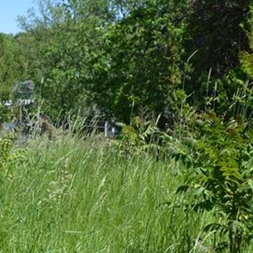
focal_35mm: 80
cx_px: -151
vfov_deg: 21.0
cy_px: 244
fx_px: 662
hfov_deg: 18.6
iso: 160
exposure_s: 1/250
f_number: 8
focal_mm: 18
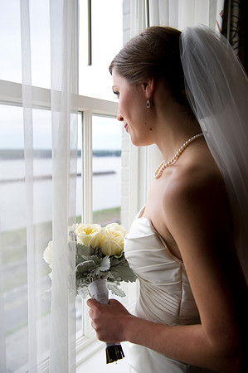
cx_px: 124
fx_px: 352
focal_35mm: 34
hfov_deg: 38.8
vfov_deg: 55.8
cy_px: 186
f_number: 3.5
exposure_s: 1/1250
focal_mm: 34
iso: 640
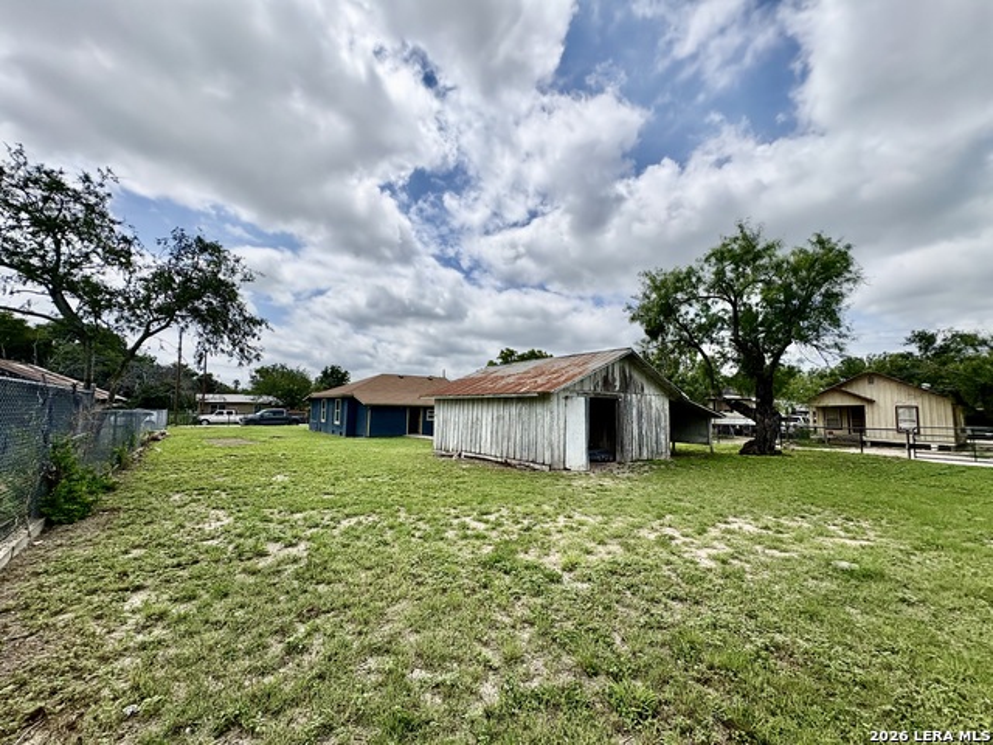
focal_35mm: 14
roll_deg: -1.2
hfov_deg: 102.1
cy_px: 372
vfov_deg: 85.7
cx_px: 496
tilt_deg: +5.1
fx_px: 402
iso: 50
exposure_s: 1/4630
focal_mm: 2.22
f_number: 2.2
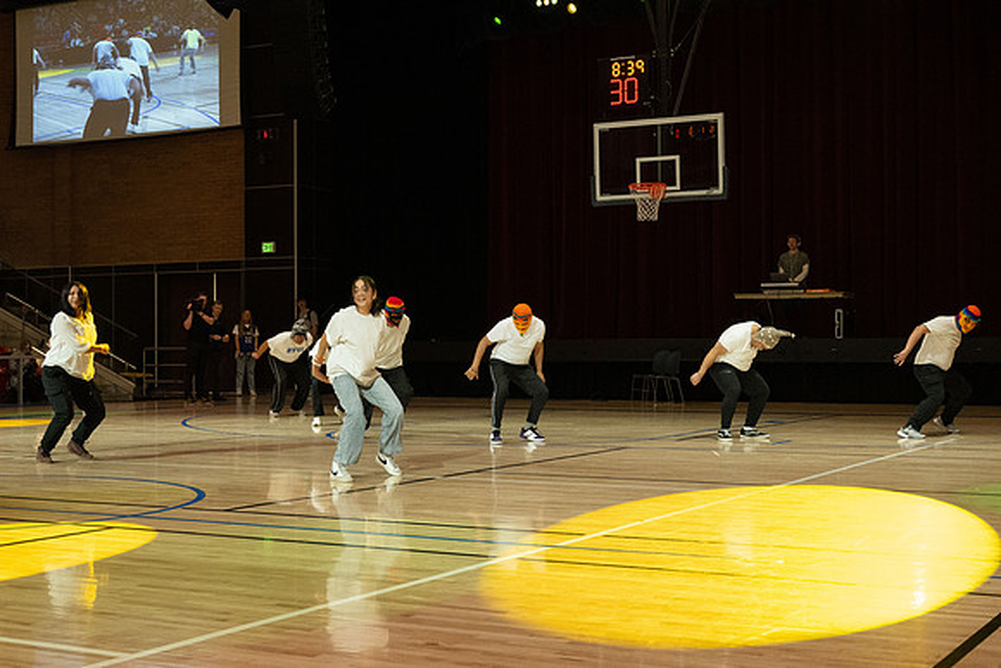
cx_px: 426
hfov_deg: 37.3
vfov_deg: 25.4
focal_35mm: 53
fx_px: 1480
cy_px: 297
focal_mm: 41
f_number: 5
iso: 5000
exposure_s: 1/320
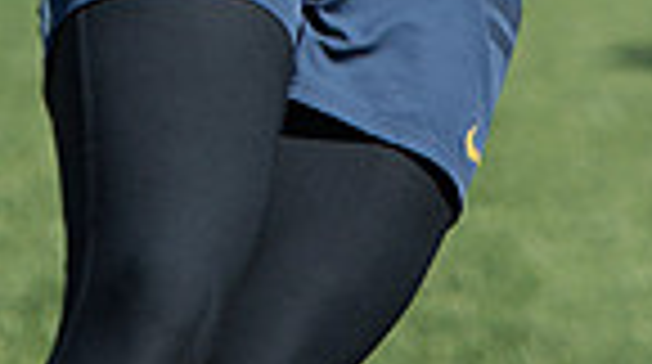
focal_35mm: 1049
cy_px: -438
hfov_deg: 2.1
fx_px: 18106
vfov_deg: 1.2
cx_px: 436
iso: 250
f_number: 4
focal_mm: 250
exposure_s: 1/1000
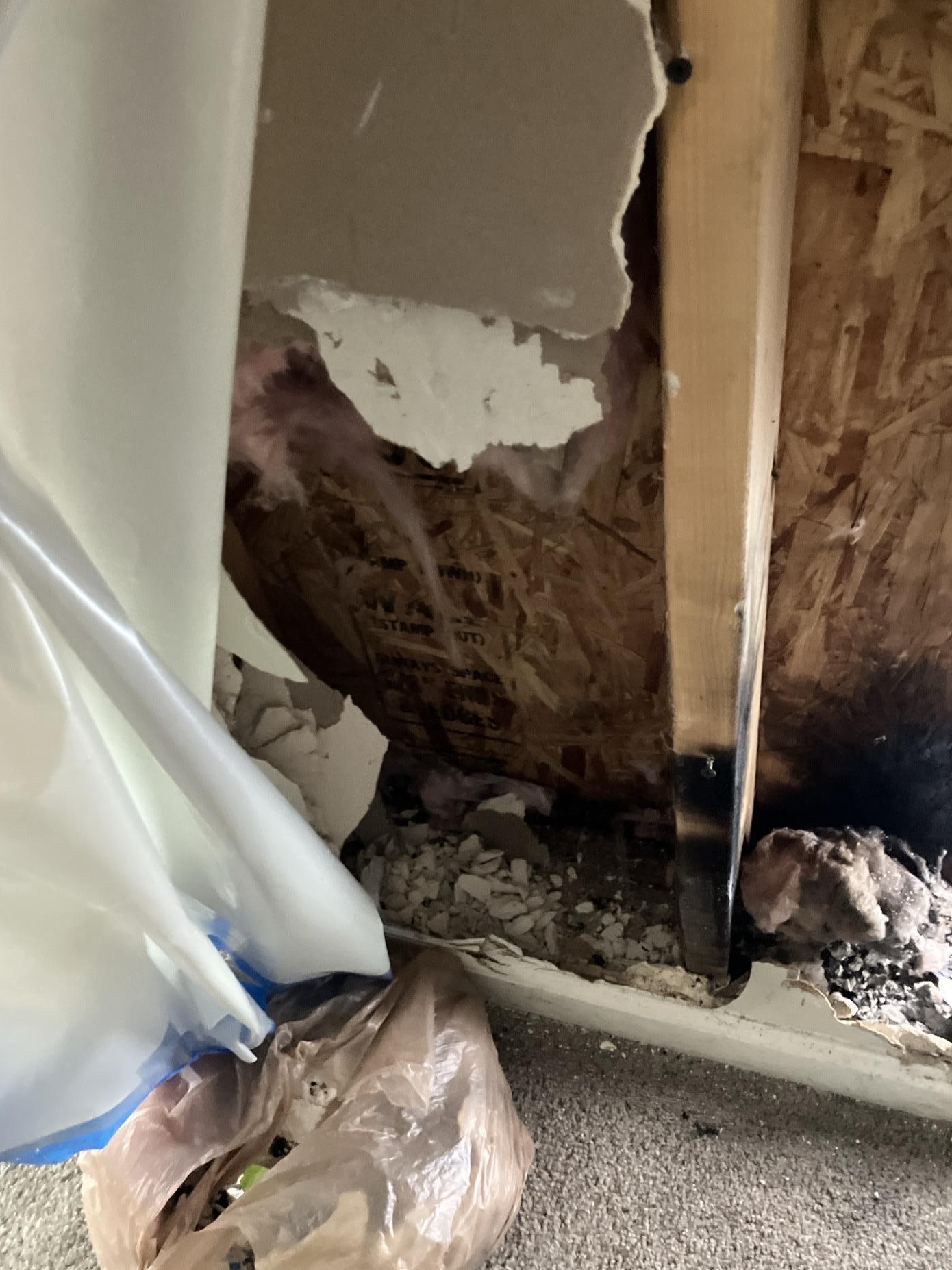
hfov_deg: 48.2
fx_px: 1064
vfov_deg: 61.7
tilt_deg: -46.9
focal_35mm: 29
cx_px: 465
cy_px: 630
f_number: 1.8
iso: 640
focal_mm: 3.99
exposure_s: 1/26
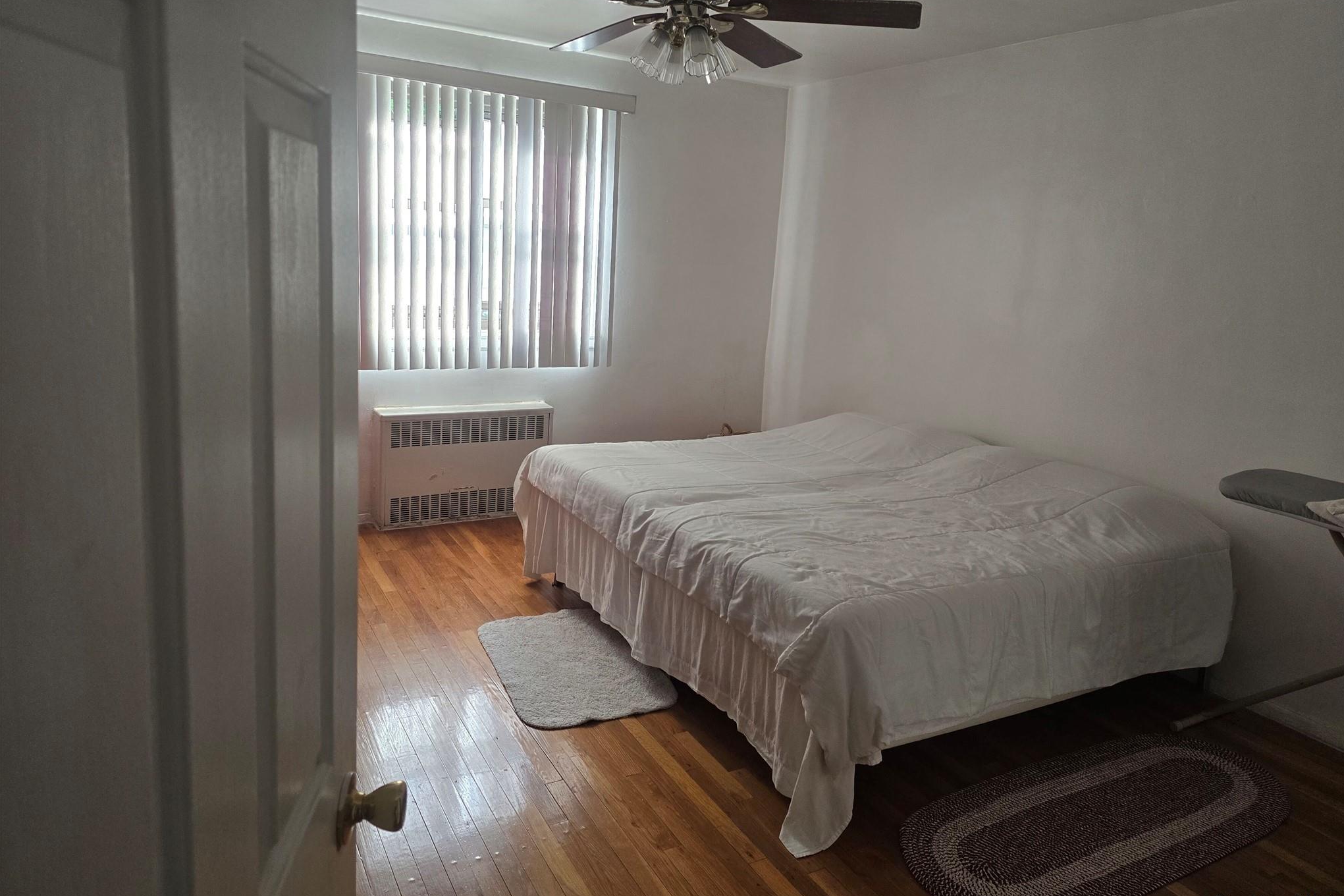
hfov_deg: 73.7
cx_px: 673
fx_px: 896
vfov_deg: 53.1
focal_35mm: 24
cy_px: 415
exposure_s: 1/180
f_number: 1.7
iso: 200
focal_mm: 6.3
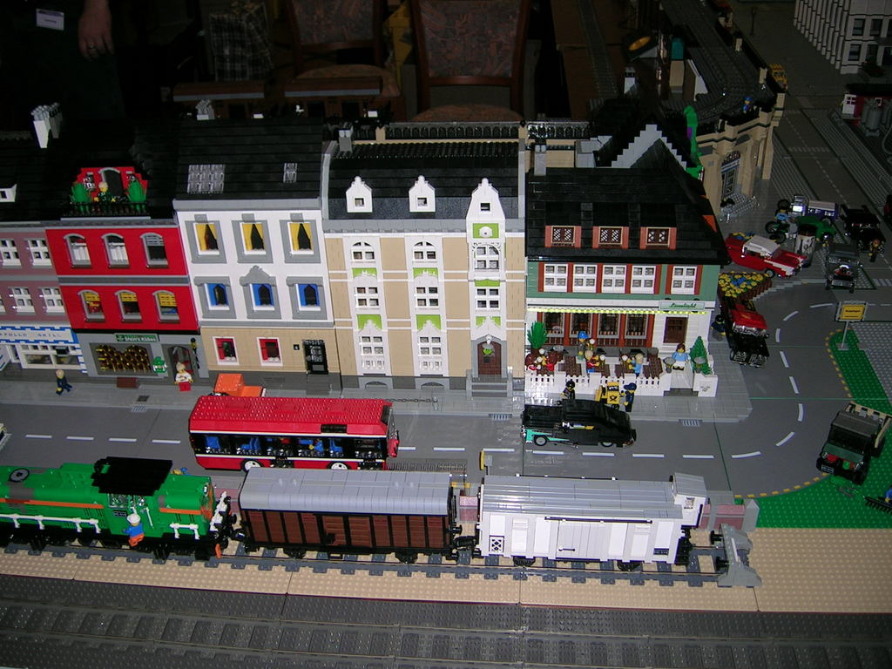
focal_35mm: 35
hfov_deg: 52.6
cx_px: 446
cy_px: 334
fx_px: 902
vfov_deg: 40.7
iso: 50
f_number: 2.8
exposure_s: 1/60.1
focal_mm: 5.4
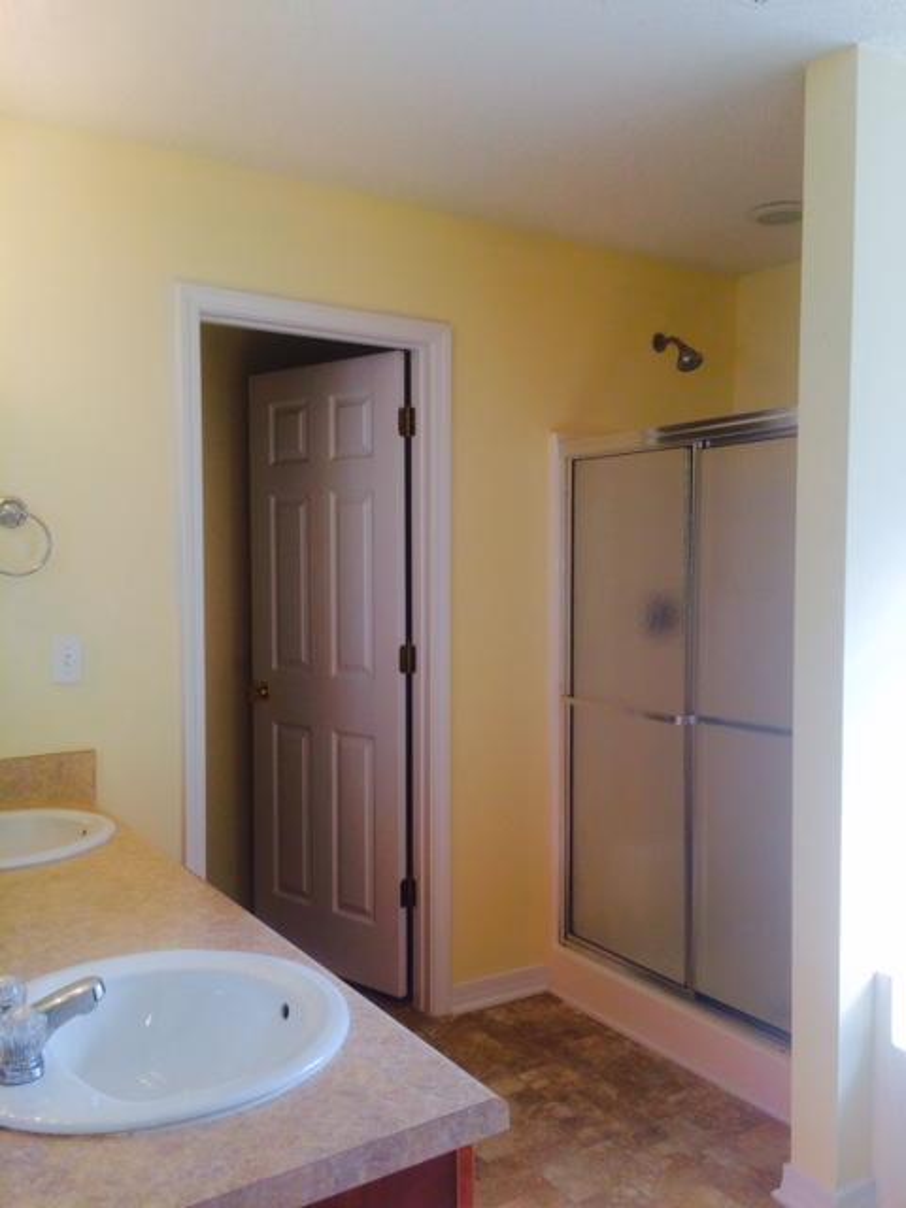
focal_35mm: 29
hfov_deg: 48.2
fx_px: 1012
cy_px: 604
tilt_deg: -3.6
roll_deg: +0.5
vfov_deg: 61.7
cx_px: 453
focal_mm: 4.15
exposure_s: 1/161
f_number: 2.2
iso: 32
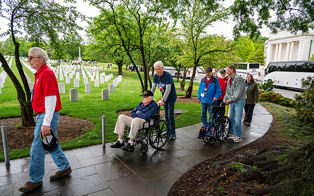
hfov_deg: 72.6
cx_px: 156
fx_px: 214
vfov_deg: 49.2
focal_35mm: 25
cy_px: 103
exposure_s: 1/100
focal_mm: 24
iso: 400
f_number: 6.3
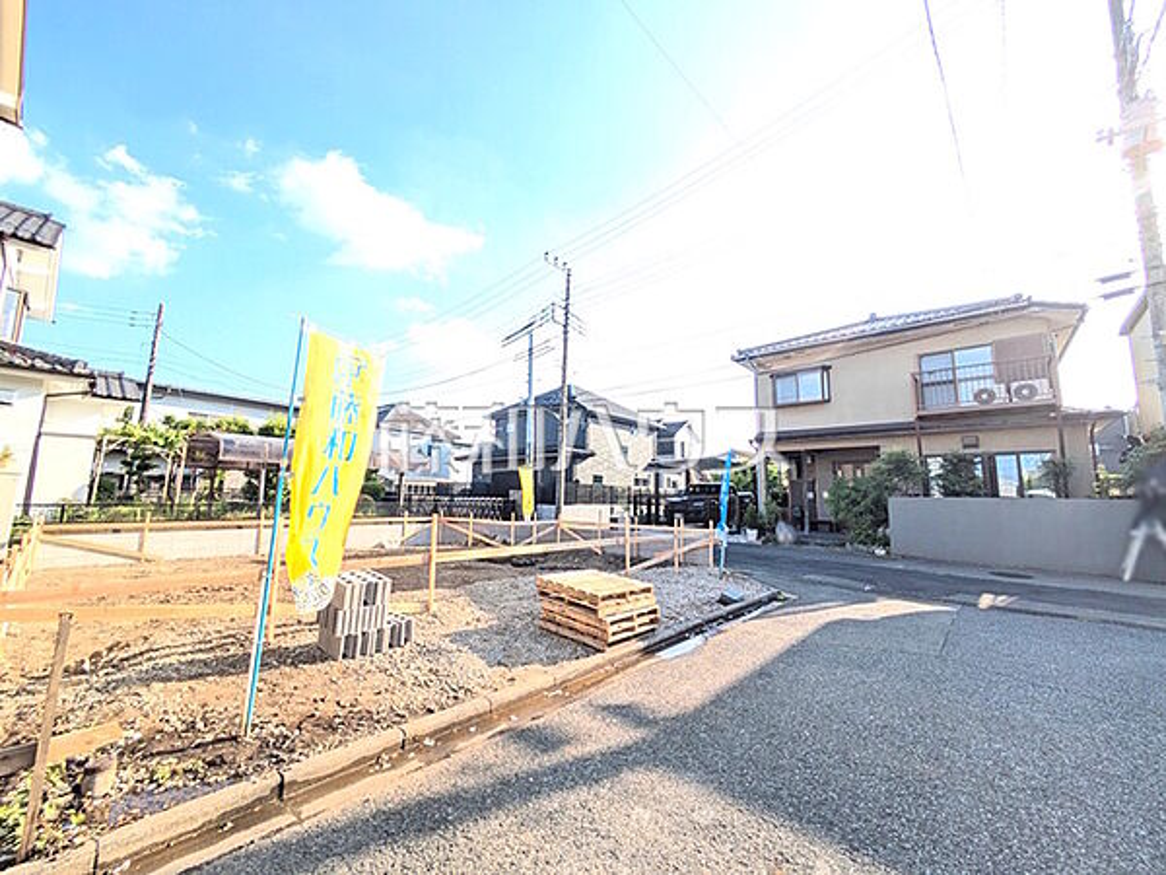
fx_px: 472
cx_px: 583
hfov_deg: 102.1
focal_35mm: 14
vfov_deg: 85.7
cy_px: 438
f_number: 2.2
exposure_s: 1/504
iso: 49
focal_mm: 1.83
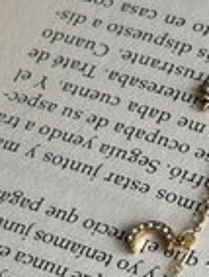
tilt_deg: -62.7
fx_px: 1565
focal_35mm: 195
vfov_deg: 10.1
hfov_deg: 7.6
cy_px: 268
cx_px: 236
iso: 32
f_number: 1.6
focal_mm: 5.96
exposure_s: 1/202
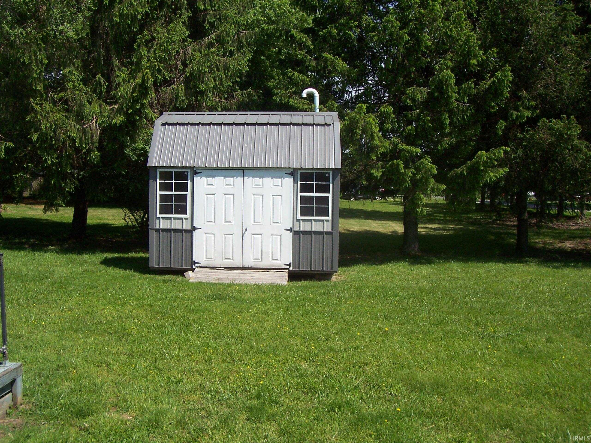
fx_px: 580
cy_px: 222
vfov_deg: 41.8
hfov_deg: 54.0
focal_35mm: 34
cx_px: 296
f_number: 5.6
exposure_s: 1/500
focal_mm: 5.6
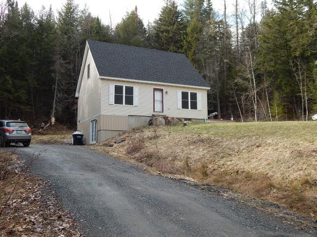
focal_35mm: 35
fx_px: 321
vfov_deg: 40.7
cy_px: 118
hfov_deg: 52.6
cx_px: 158
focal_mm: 6.1
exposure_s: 1/320
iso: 125
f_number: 3.3
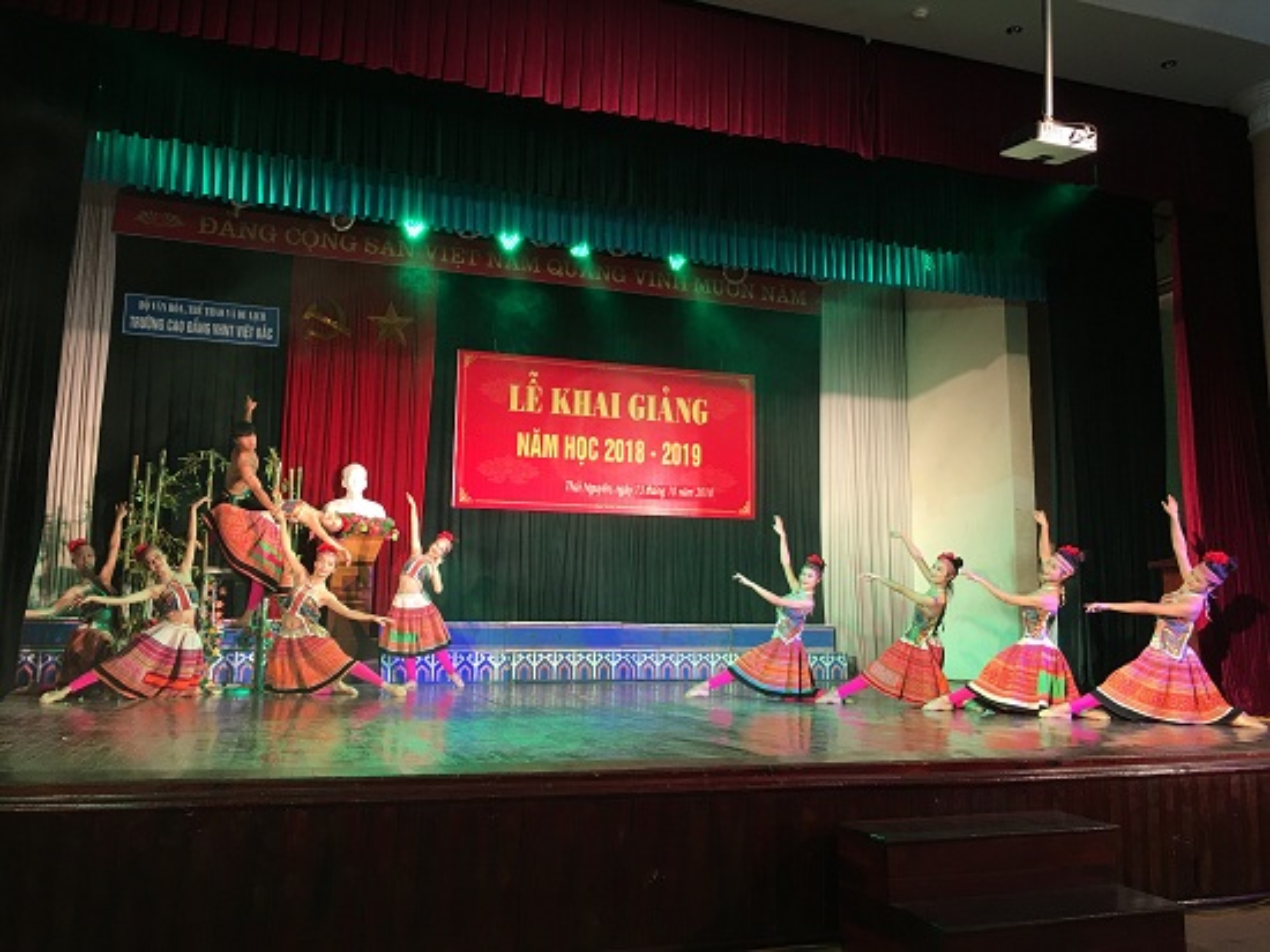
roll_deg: -1.0
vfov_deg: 48.2
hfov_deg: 61.7
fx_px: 1063
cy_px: 476
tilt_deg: +8.8
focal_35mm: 29
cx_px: 635
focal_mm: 4.15
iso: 32
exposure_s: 1/33
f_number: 2.2
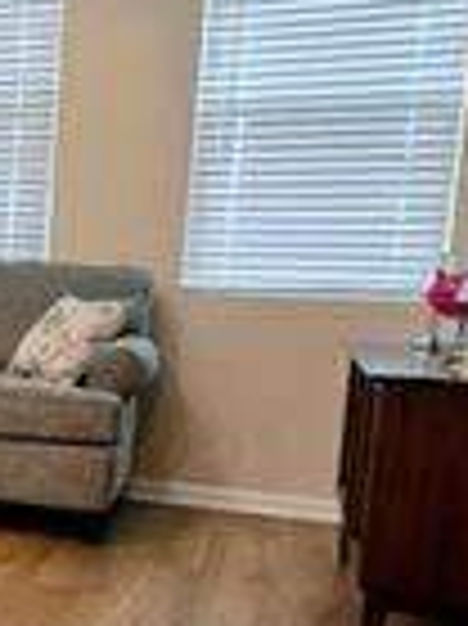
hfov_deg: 20.5
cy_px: 414
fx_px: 1011
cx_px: -310
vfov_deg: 34.1
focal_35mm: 56
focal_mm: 2.2
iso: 250
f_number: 1.9
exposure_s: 1/60
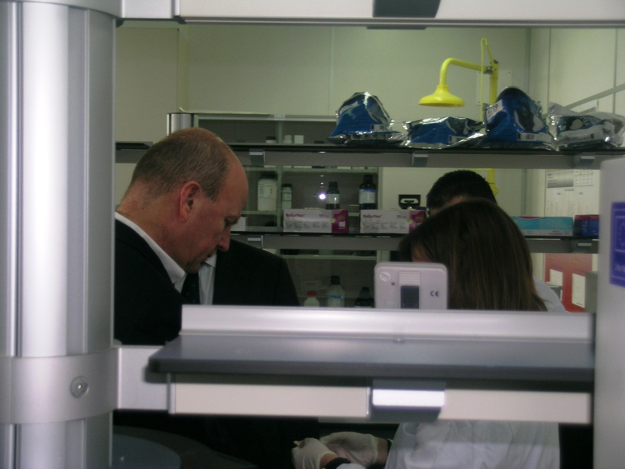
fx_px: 957
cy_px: 234
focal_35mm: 53
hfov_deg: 36.2
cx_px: 312
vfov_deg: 27.5
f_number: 3.5
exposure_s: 1/60.1
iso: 50
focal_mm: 11.1
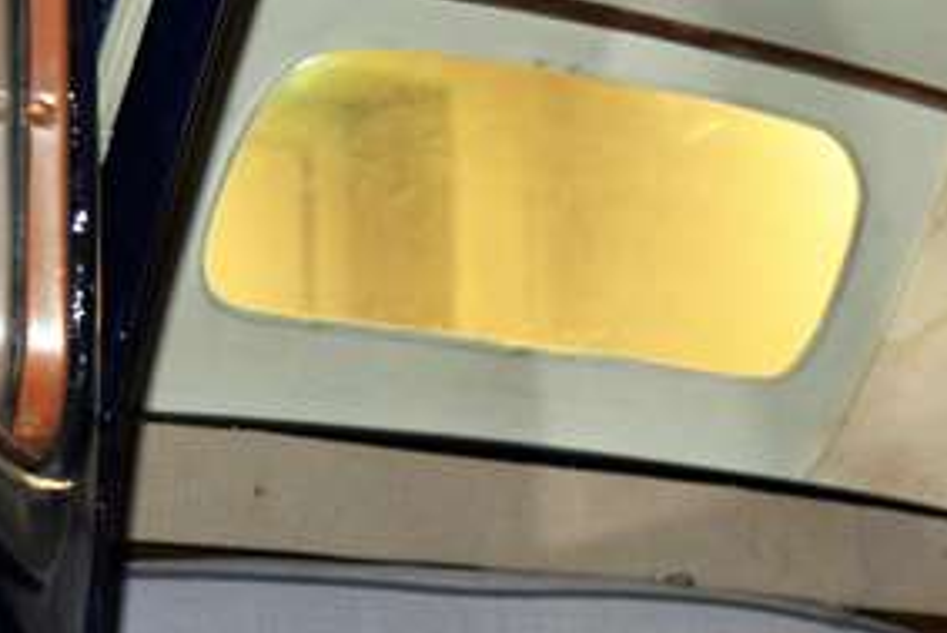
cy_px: 800
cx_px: 1241
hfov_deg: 13.3
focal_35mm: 149
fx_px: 3921
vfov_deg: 9.1
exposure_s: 1/60
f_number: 4
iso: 800
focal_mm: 44
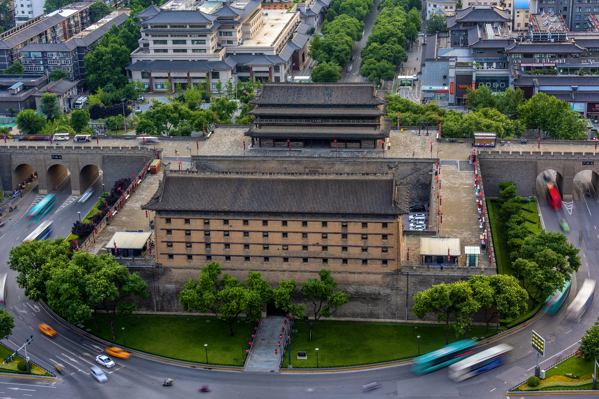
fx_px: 965
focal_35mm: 58
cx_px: 300
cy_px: 200
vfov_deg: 23.4
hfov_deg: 34.5
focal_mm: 58
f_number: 16
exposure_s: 1/1.25
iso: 100
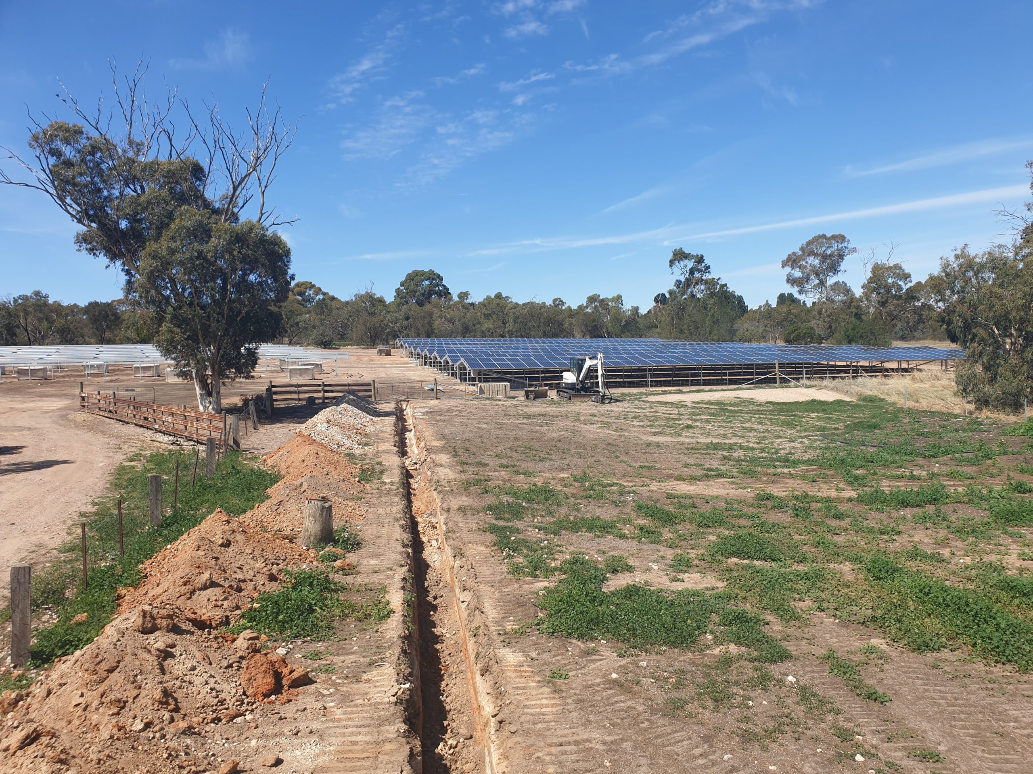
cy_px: 387
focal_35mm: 26
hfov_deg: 67.3
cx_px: 516
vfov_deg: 53.1
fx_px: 776
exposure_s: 1/1449
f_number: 2.4
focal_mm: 4.3
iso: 50
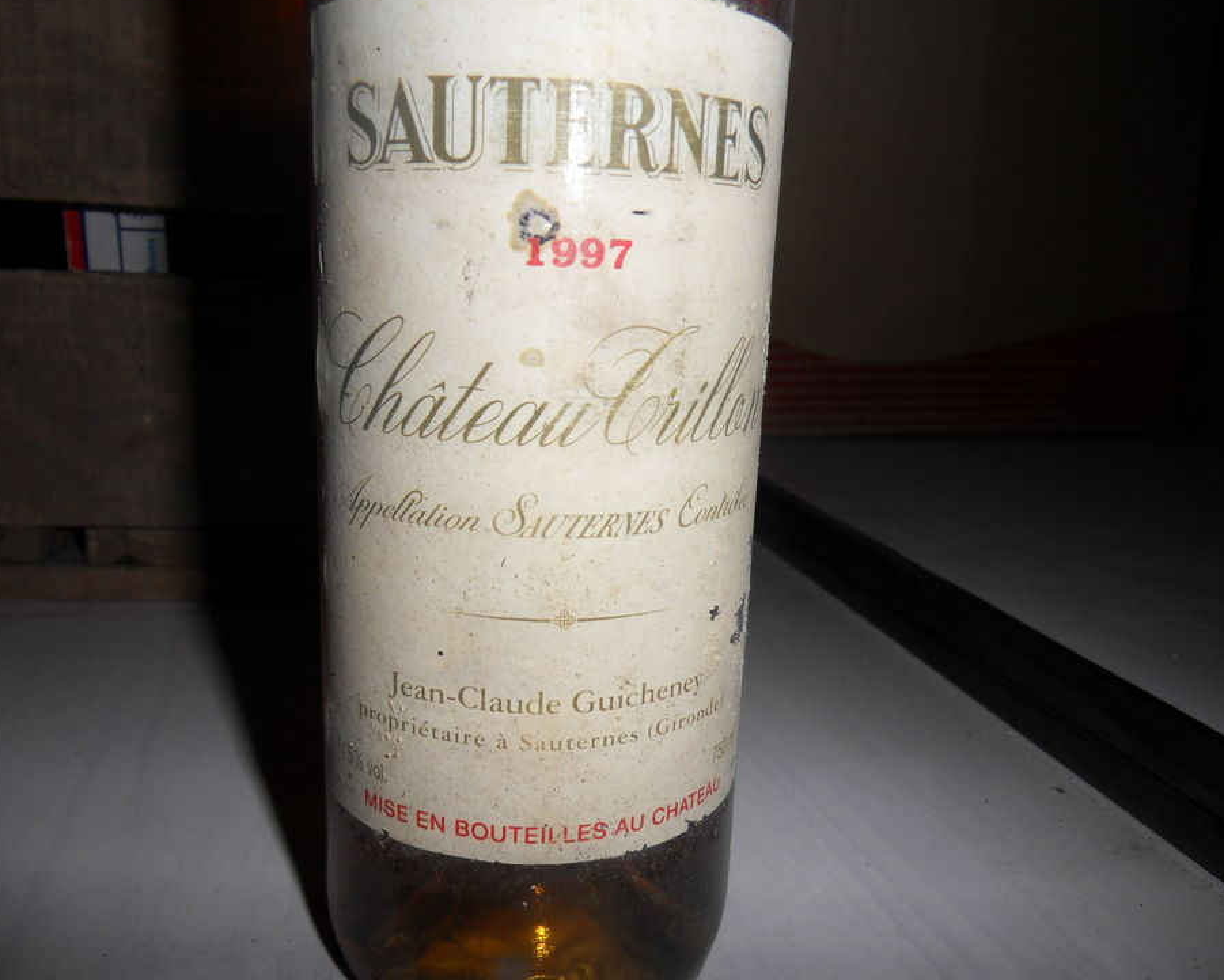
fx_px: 942
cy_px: 478
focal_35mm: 26
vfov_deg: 54.9
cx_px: 583
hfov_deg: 66.0
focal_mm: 4.2
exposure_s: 1/45
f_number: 7.5
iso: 100
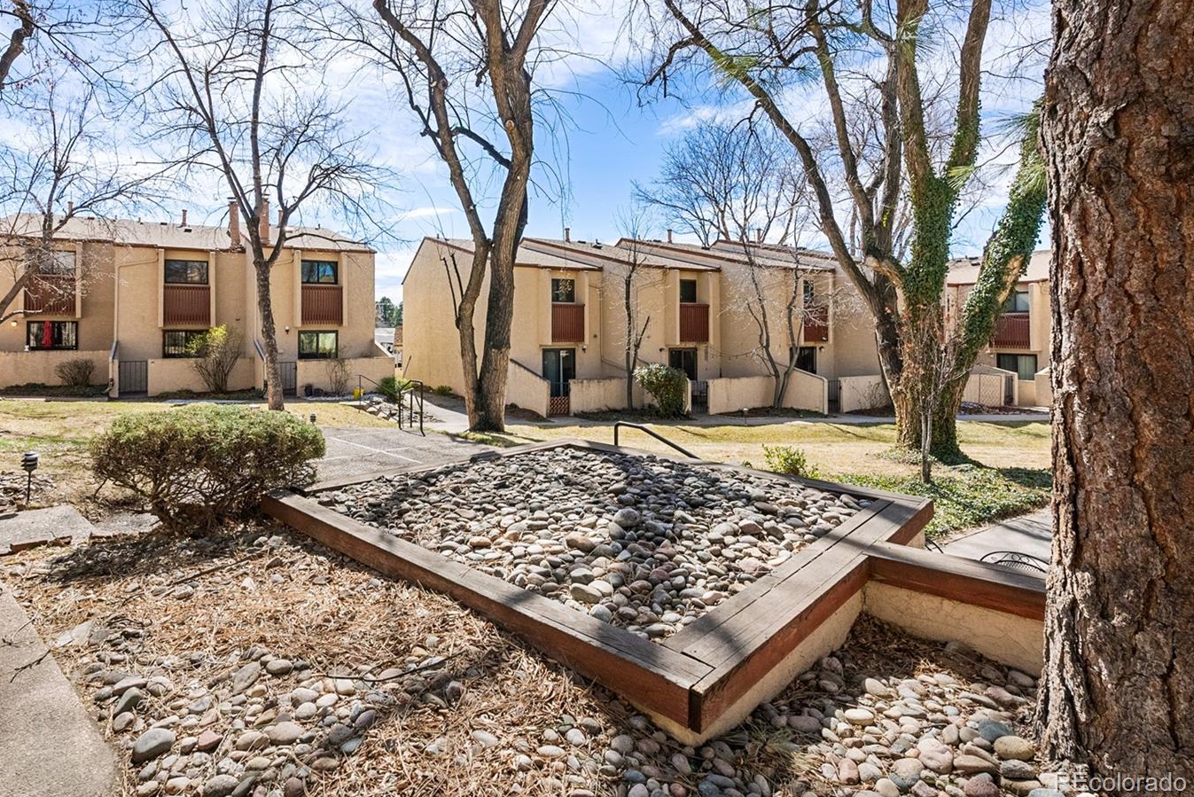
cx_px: 488
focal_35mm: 19
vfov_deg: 64.1
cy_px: 327
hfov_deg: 86.0
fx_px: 630
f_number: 8
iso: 200
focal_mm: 16
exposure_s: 1/1000
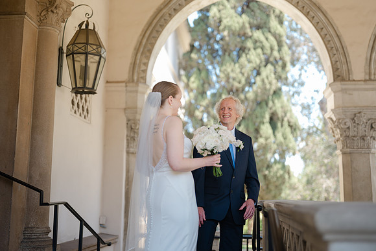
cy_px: 113
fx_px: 488
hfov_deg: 42.1
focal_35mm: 47
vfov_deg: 28.8
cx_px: 188
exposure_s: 1/200
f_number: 1.7
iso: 125
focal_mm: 55
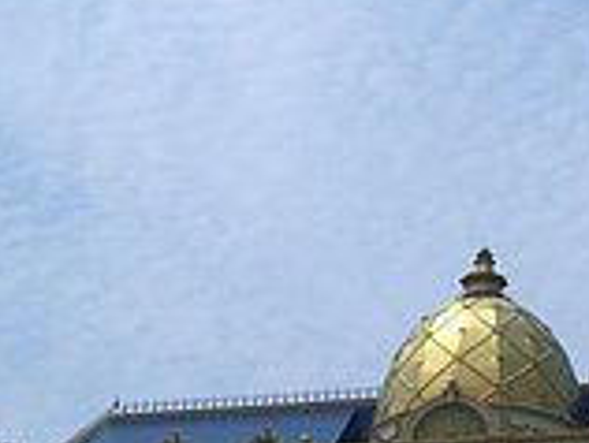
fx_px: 2096
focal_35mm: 123
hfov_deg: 16.0
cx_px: 373
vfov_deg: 12.1
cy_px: 156
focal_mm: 7.9
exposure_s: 1/1000
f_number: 5.6
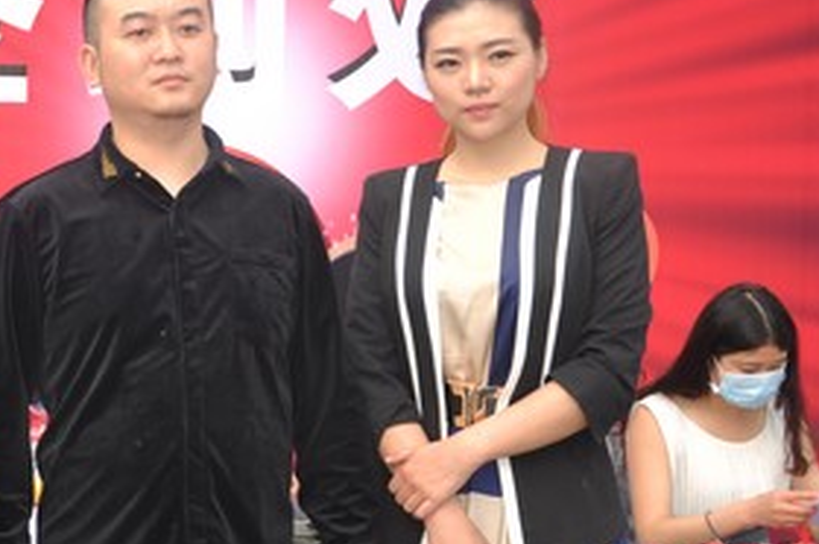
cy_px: 252
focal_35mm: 91
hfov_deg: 22.0
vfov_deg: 15.0
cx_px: 120
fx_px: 2068
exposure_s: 1/125
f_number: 4.2
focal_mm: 34
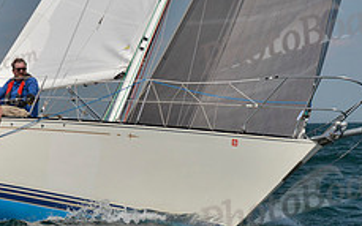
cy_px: 138
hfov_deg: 8.6
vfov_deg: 5.4
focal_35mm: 245
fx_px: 2416
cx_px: 120
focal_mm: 95
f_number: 9
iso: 400
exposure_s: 1/800
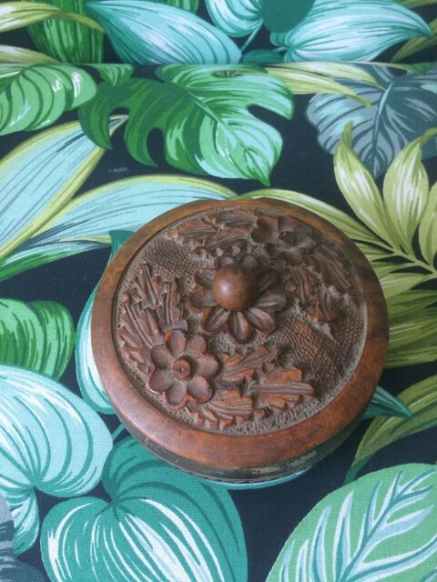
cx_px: 218
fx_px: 488
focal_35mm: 29
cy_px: 291
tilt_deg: -68.0
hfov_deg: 48.2
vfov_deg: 61.7
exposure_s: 1/33
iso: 32
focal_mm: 4.15
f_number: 2.2
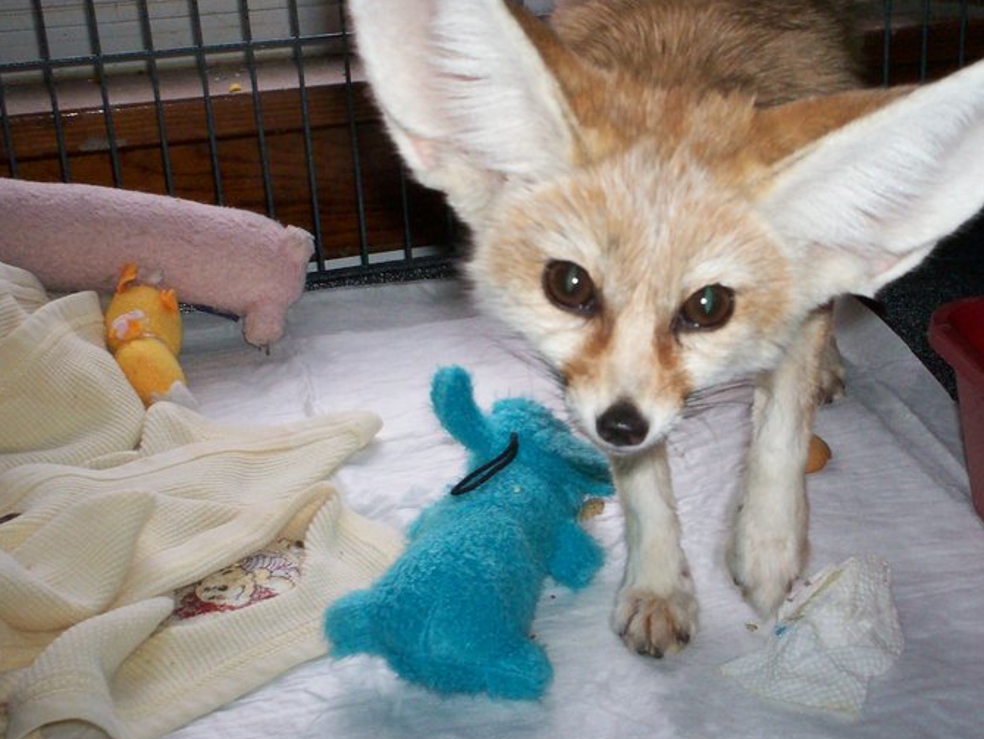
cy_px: 303
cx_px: 640
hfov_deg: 34.7
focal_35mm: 55
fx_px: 1564
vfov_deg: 26.5
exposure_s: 1/60
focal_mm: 6
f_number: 4.5
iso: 140
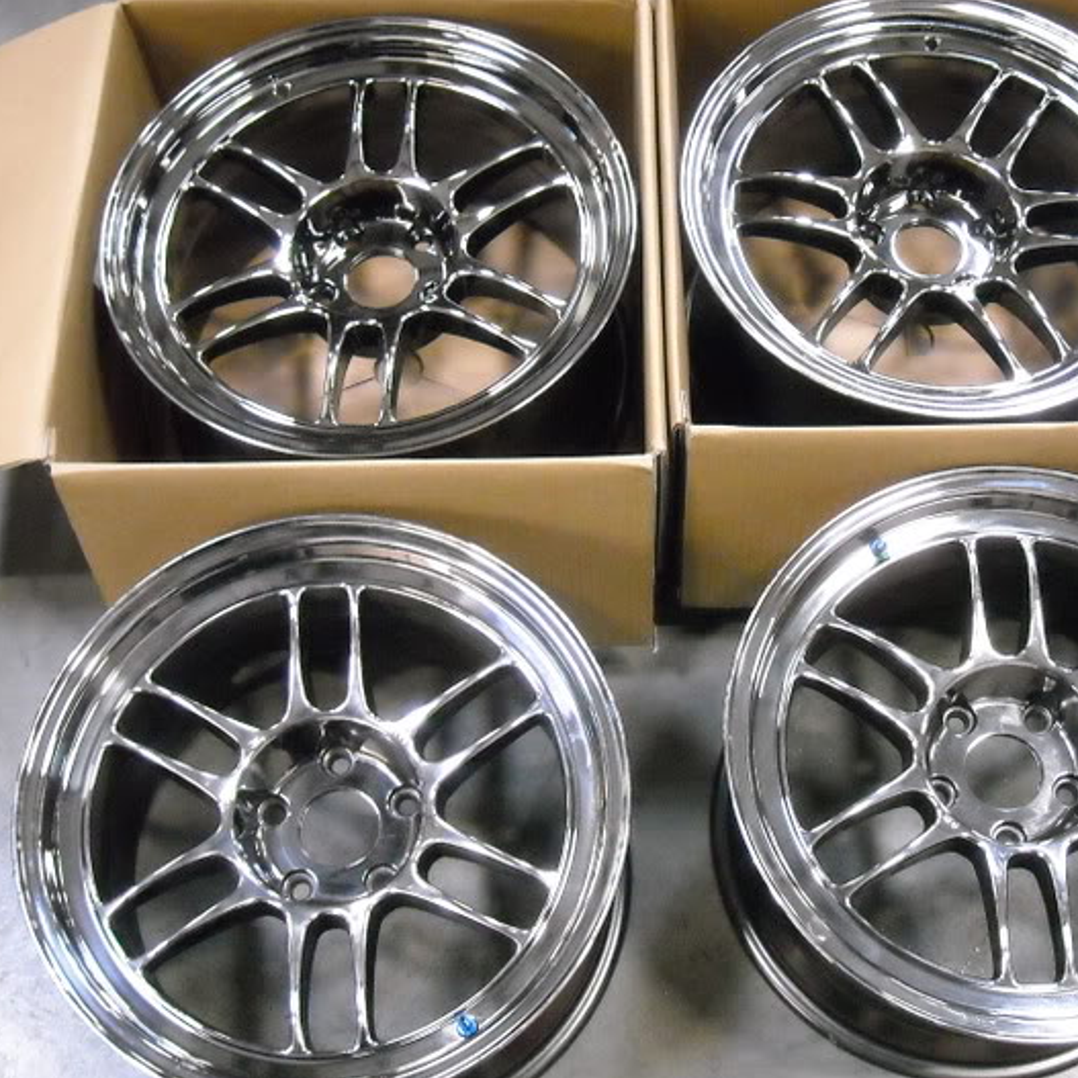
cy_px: 511
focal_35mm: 47
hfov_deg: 35.9
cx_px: 673
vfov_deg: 36.1
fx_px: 1656
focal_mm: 5.7
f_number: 2.8
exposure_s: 1/49
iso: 800
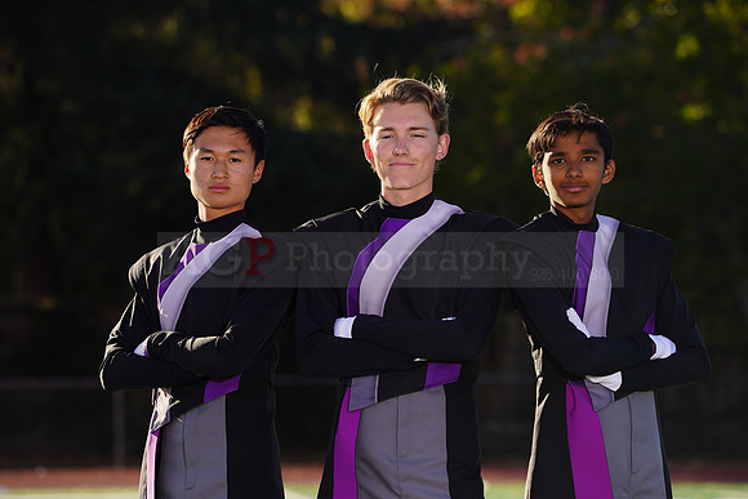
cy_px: 250
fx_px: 6047
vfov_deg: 4.7
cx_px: 374
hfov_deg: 7.1
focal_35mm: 291
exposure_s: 1/250
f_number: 8
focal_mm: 291
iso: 100
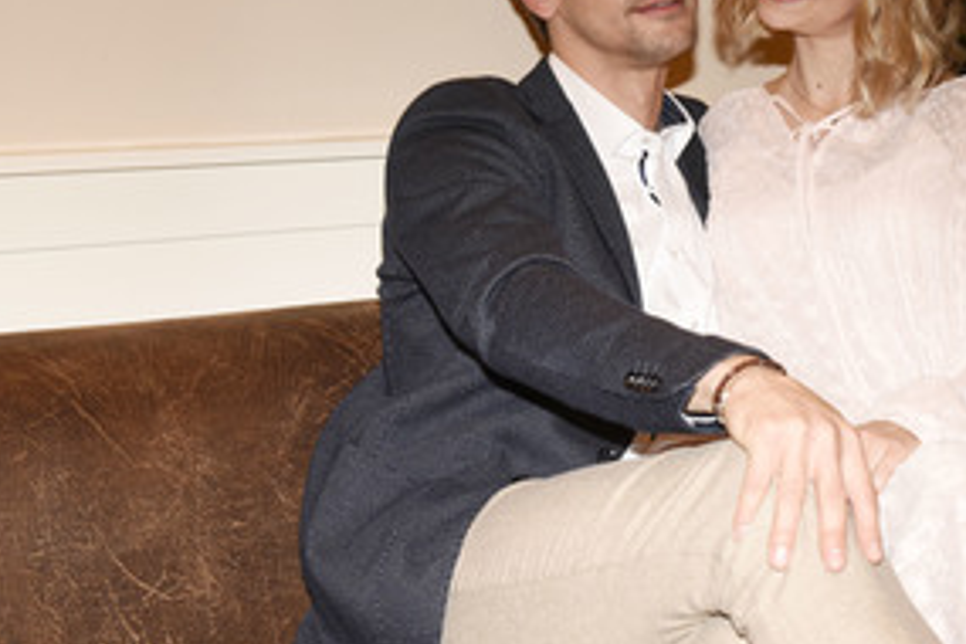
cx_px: 710
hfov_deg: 25.4
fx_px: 2120
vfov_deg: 17.2
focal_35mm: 79
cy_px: 217
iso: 1600
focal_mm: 50
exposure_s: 1/80
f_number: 6.3
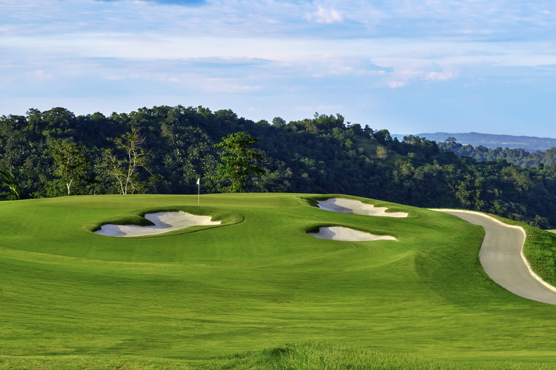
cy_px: 185
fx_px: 1651
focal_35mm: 107
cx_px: 278
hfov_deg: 19.1
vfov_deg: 12.8
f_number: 11
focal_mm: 71.5
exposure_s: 1/250
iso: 320
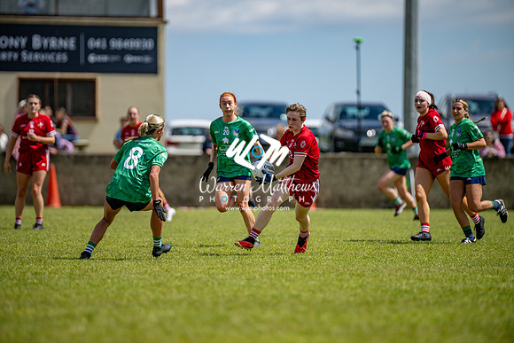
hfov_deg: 6.9
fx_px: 4284
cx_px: 257
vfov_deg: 4.6
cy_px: 172
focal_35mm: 300
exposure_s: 1/6400
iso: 200
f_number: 2.8
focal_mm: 300
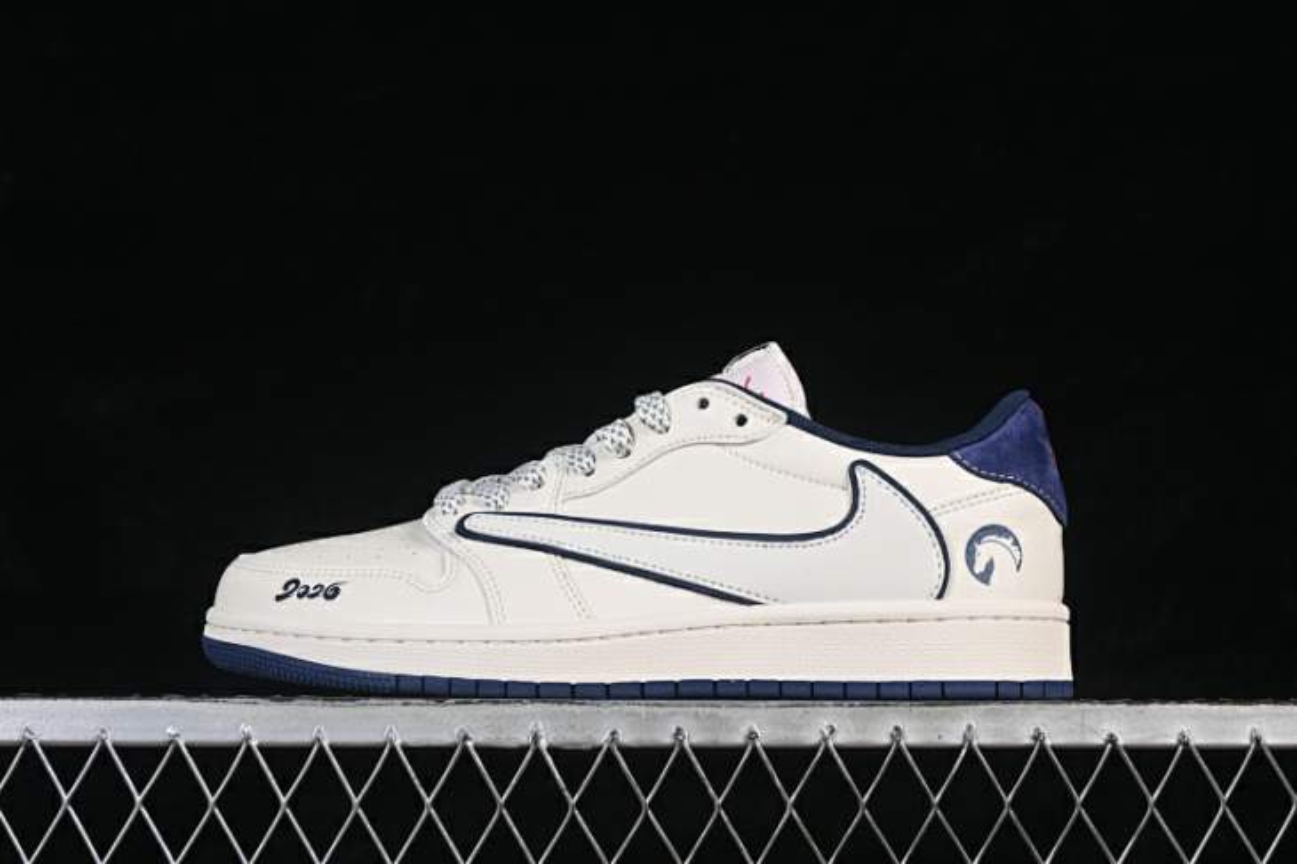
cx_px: 648
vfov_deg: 18.2
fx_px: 2701
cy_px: 432
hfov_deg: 27.0
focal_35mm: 75
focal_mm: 50
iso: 160
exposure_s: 1/80
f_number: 8
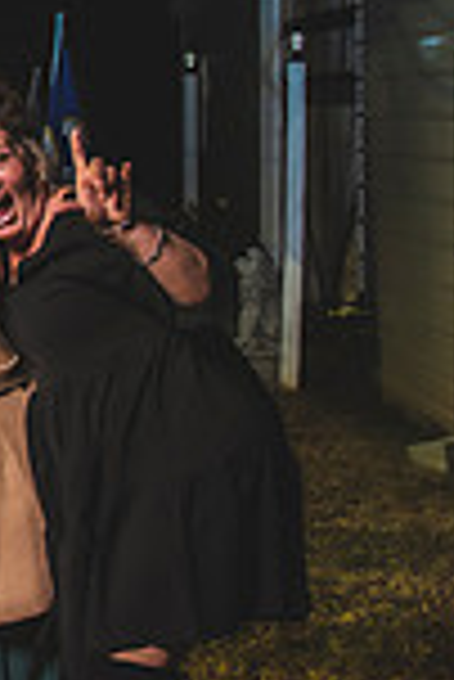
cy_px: 128
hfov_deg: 10.9
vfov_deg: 21.8
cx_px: -832
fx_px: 1736
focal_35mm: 92
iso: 500
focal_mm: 24
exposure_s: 1/125
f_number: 2.8
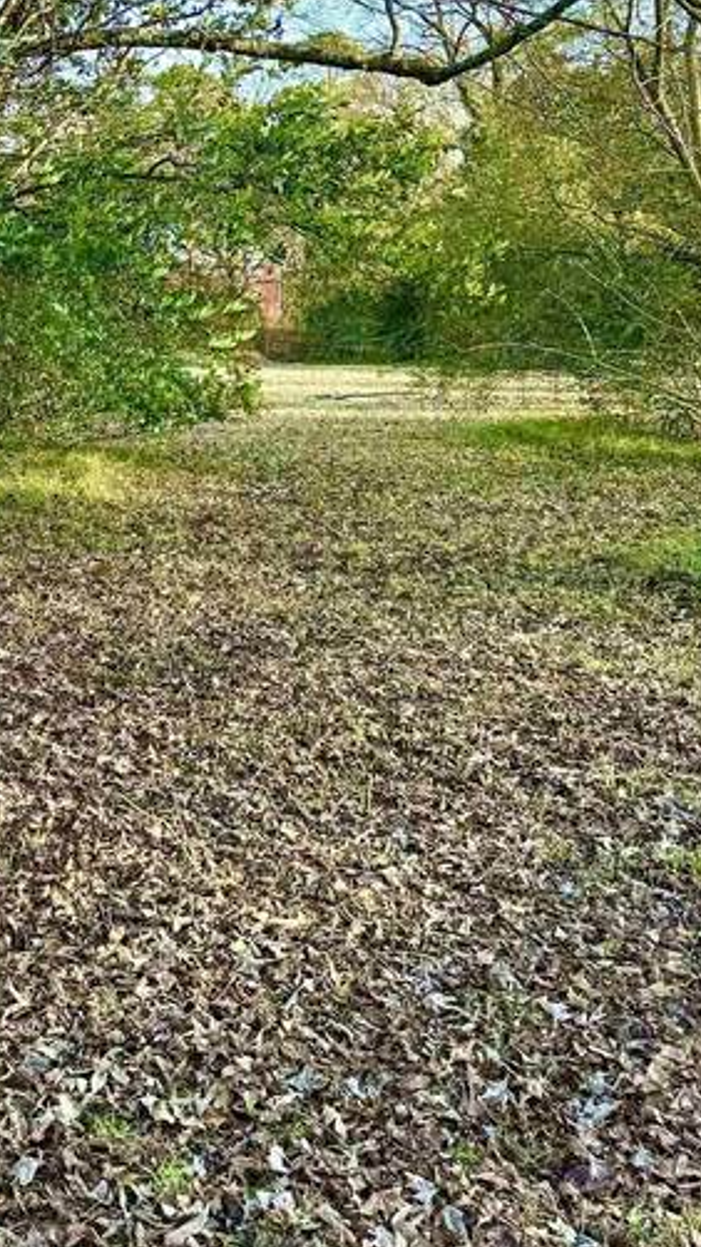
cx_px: -55
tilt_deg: +1.3
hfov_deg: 22.7
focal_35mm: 50
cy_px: 343
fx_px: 1654
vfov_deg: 40.4
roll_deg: +0.1
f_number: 1.78
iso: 100
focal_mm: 6.76
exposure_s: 1/313
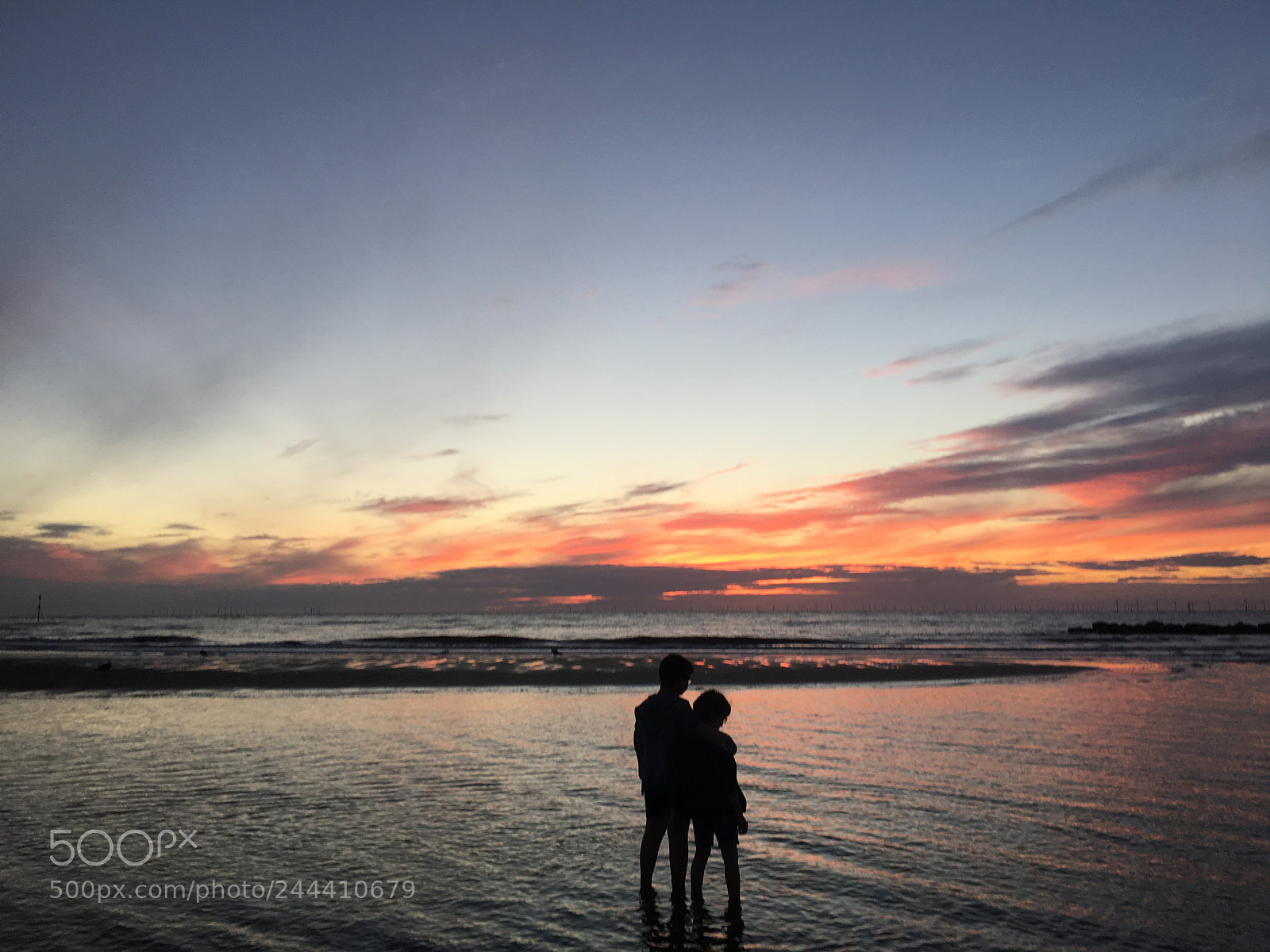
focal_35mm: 29
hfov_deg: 61.7
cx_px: 635
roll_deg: +0.7
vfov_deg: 48.2
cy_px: 476
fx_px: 1064
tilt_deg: +9.1
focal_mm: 4.15
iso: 25
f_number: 2.2
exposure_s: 1/50
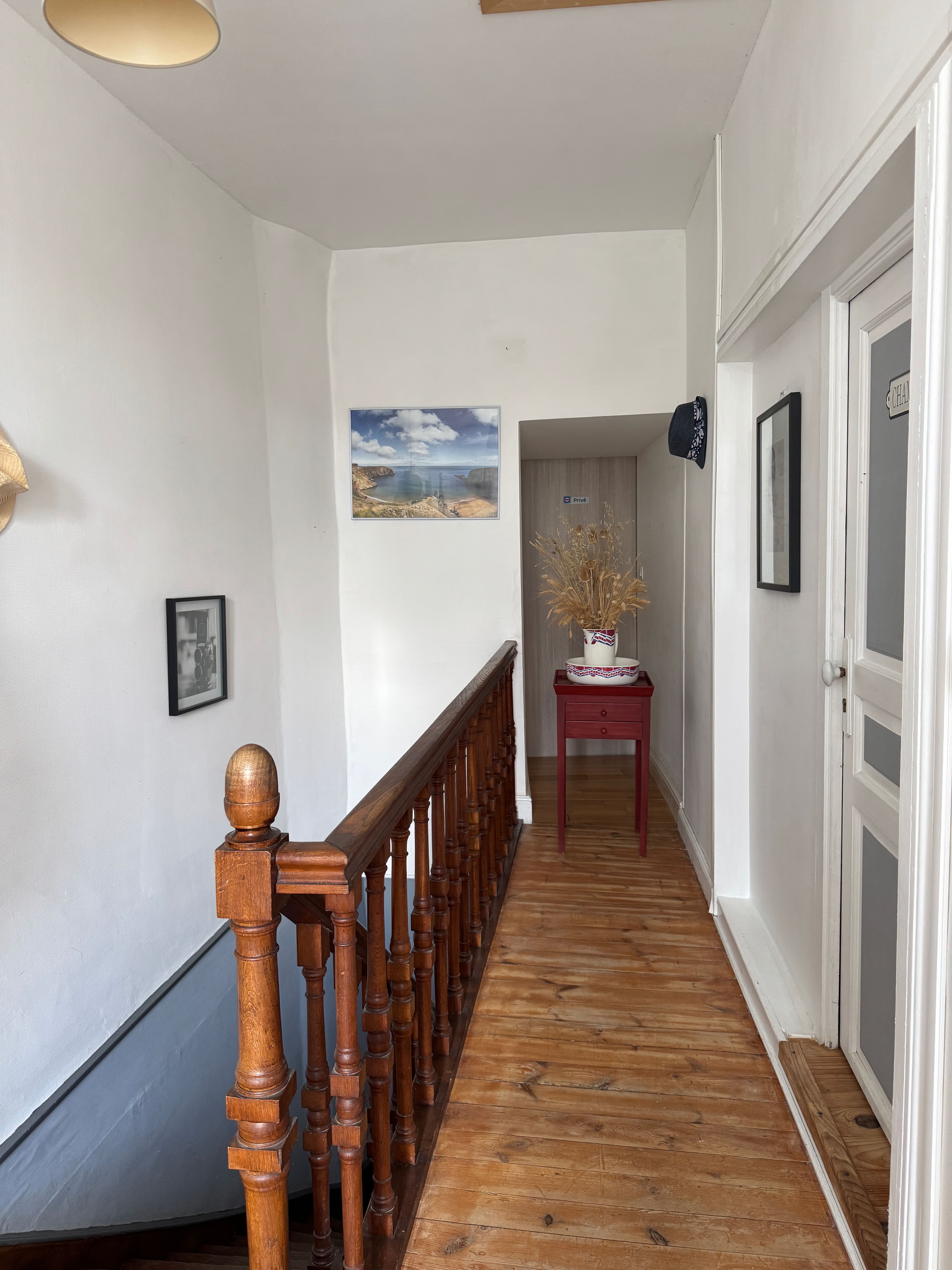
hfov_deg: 56.8
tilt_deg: -6.6
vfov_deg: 71.6
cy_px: 635
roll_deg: +1.1
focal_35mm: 24
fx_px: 880
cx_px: 476
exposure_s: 1/95
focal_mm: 6.76
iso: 200
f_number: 1.78
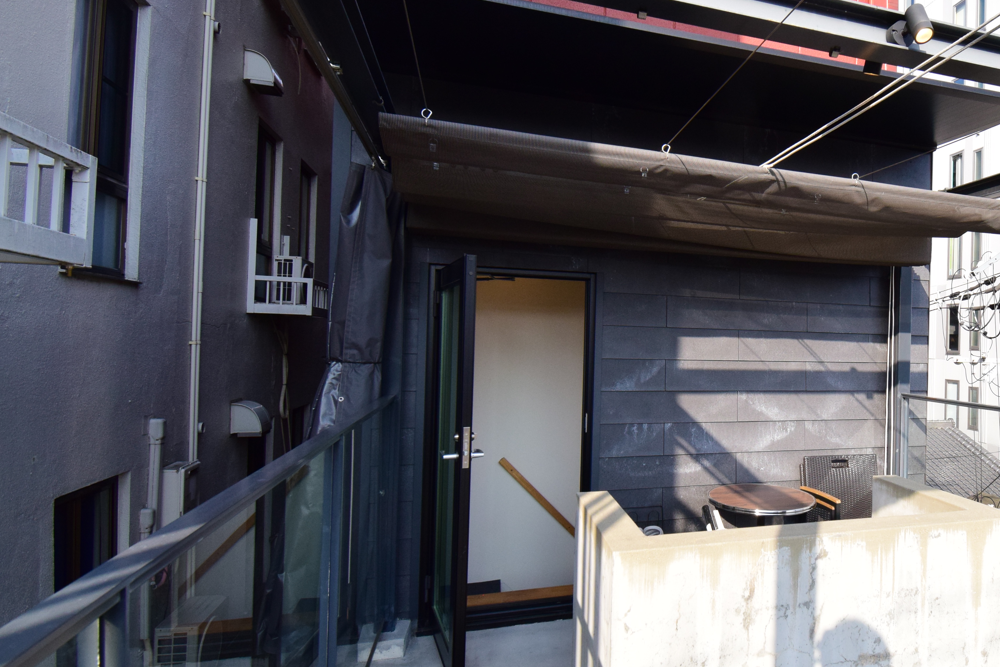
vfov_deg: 57.3
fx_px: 611
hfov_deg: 74.8
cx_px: 706
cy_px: 337
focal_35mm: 22
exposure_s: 1/750
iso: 800
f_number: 8
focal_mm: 10
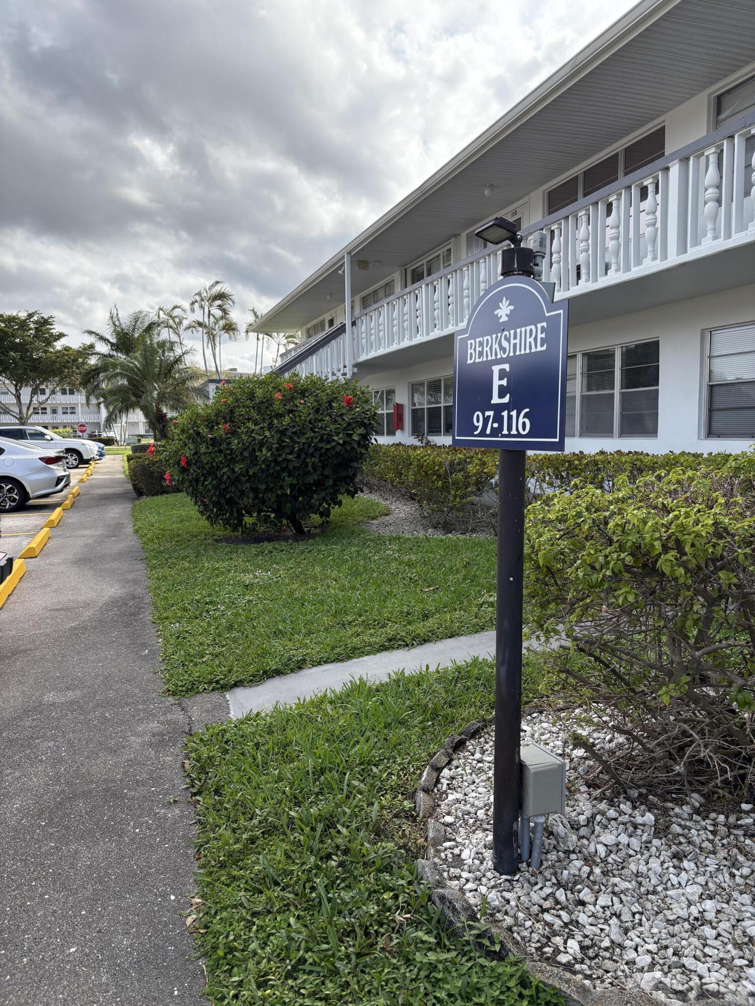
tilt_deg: -5.2
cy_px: 503
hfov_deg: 53.1
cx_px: 378
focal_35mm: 26
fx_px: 756
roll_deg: +1.6
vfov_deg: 67.3
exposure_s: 1/3279
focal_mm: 5.96
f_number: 1.6
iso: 64
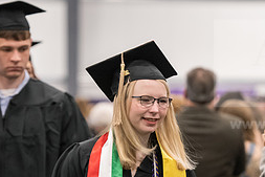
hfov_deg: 6.6
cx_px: 182
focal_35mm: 310
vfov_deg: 4.4
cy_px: 146
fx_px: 2283
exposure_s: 1/200
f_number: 3.2
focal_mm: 135
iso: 3200
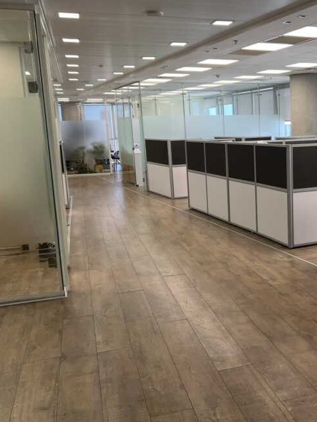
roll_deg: +2.2
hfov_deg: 33.6
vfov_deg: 45.8
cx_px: 273
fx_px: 500
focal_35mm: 41
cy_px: 209
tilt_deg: -7.7
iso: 40
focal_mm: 5.7
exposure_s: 1/125
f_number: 1.5
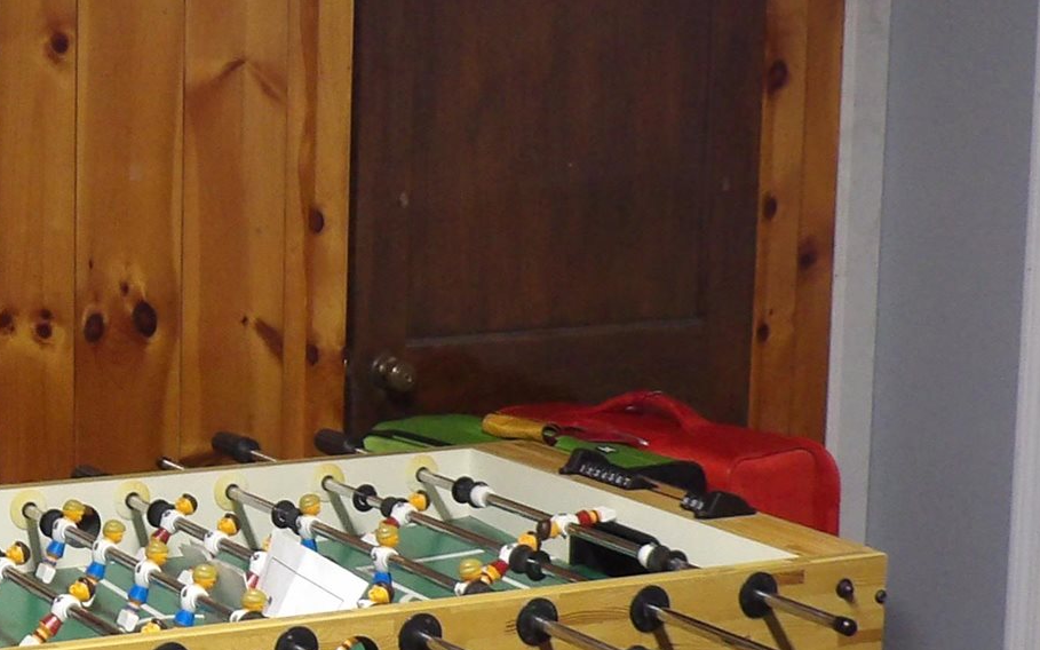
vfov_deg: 15.2
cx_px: -71
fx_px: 2437
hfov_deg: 22.8
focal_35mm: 86
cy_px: 364
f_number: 3.2
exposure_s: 1/17
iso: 287
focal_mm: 4.3
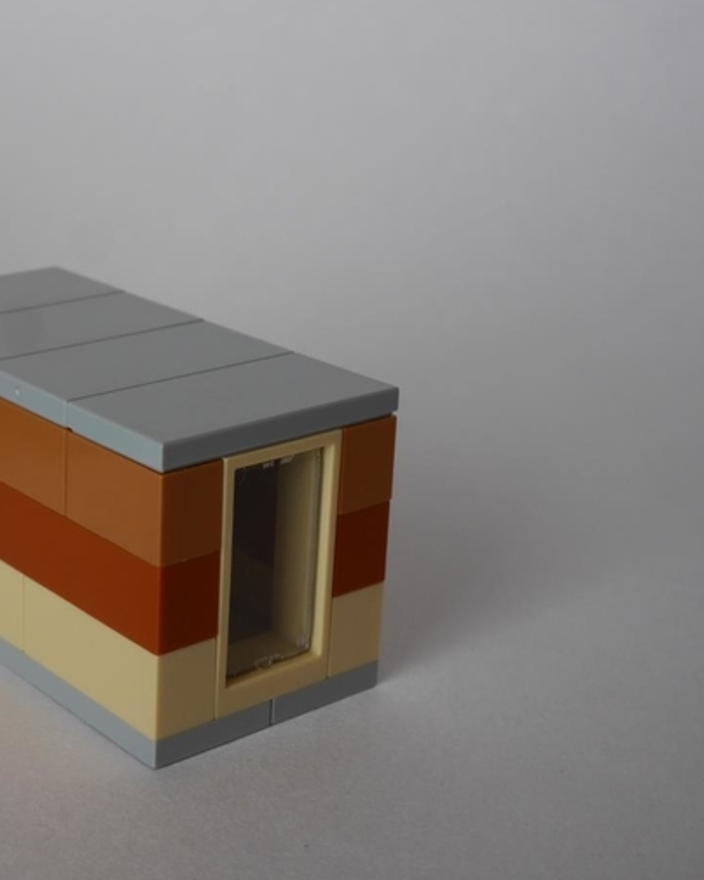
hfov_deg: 23.9
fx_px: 1615
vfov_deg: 30.5
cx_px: 65
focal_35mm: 62
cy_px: 404
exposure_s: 1/60
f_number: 8
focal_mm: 20
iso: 250
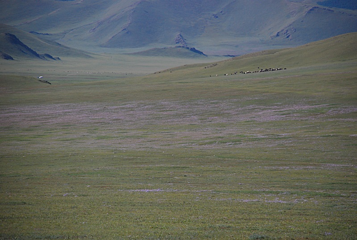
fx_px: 2011
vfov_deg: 6.8
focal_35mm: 202
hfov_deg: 10.1
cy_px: 120
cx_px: 178
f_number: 5.6
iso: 400
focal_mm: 135
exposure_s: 1/2000
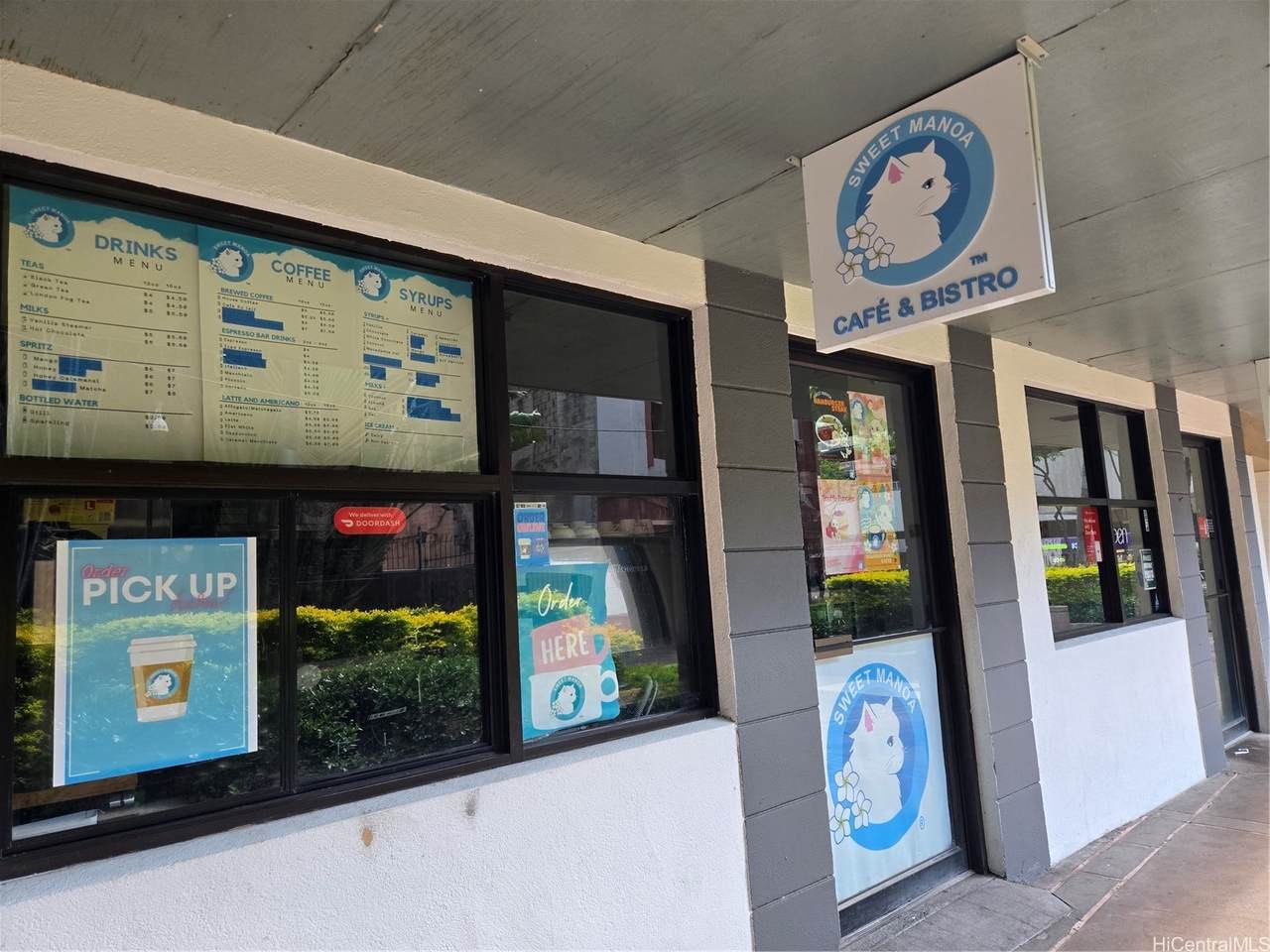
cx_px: 635
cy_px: 476
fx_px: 844
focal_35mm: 23
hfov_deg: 73.9
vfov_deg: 58.9
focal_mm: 5.4
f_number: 1.8
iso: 125
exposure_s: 1/180
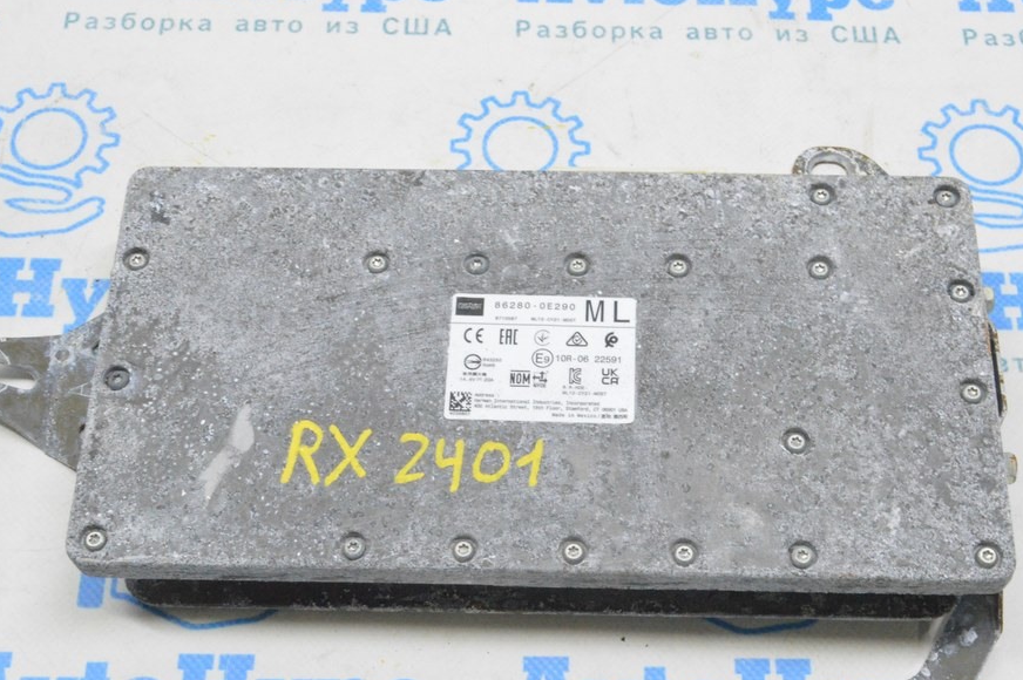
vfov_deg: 24.7
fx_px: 1550
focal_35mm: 55
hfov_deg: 36.5
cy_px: 395
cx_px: 519
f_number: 20
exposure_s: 1/20
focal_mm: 31
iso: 6400
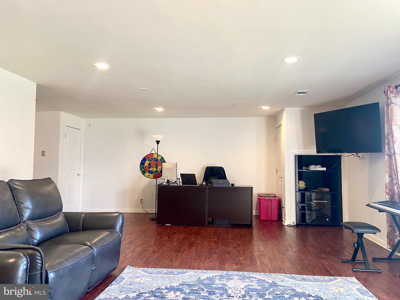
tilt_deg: +1.9
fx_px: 300
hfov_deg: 67.3
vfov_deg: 53.1
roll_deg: -1.0
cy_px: 150
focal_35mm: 26
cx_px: 200
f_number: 1.8
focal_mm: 4.25
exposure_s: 1/60
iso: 100
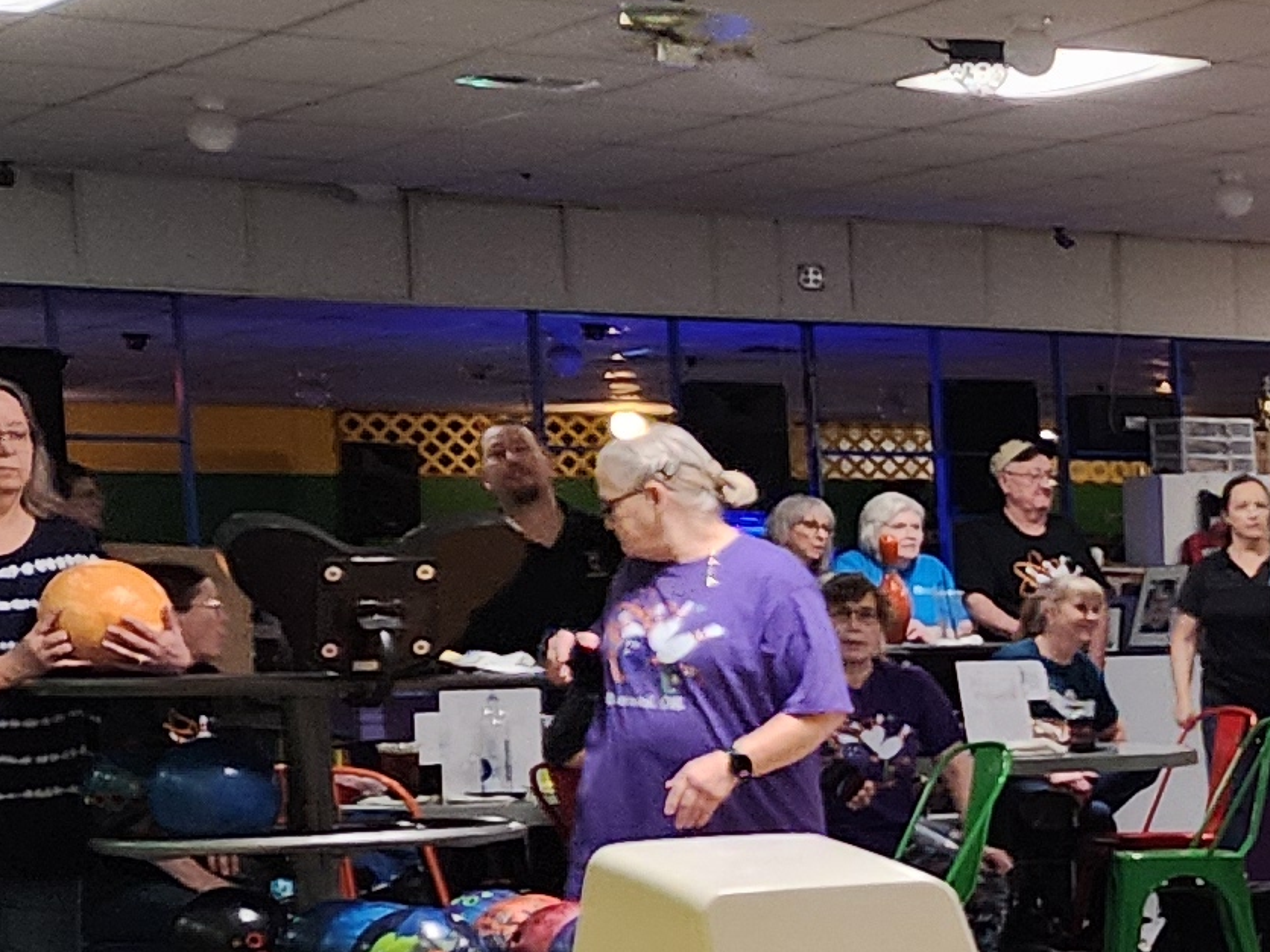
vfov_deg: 13.2
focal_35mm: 110
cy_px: 1020
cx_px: 2472
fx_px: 4036
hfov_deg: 14.9
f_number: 1.8
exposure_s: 1/120
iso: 400
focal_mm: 6.4
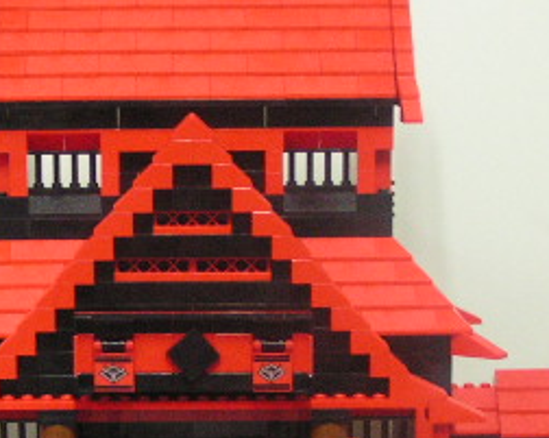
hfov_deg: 14.4
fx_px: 2175
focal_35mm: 134
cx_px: 185
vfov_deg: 11.4
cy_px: 399
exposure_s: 1/3
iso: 200
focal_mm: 9
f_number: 3.2
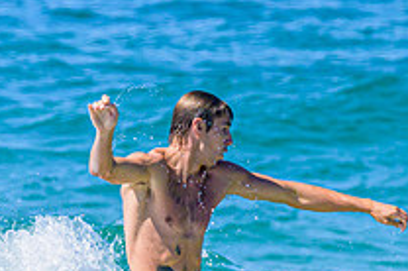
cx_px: 222
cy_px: 230
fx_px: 25698
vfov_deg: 0.6
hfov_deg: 0.9
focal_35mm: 2271
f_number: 11
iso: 400
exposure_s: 1/2000
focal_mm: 600
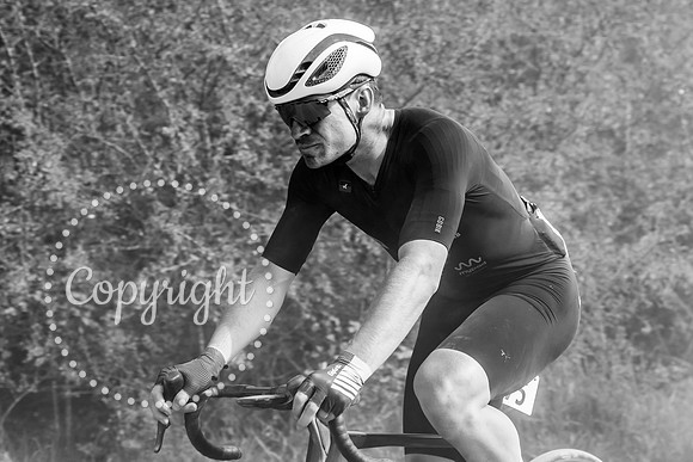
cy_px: 140
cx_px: 346
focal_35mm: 99
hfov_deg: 20.7
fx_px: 1897
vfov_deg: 13.9
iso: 250
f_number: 5
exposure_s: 1/1000
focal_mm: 70
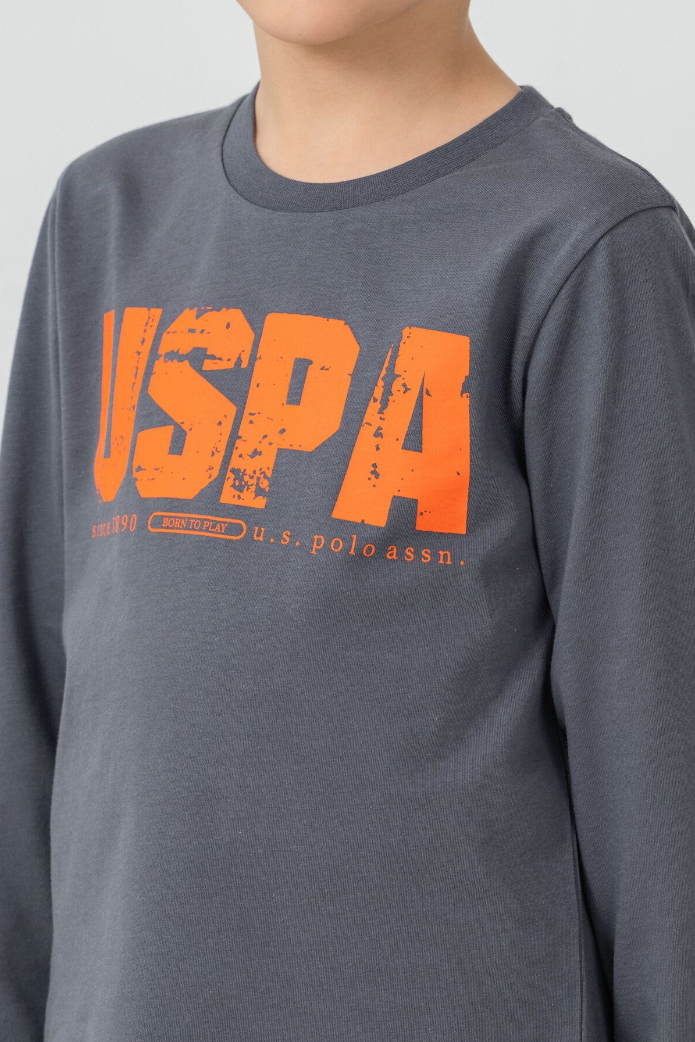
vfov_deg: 7.9
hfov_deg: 5.3
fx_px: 7530
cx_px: 347
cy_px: 522
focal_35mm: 260
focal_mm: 173
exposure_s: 1/160
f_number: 7.1
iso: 160
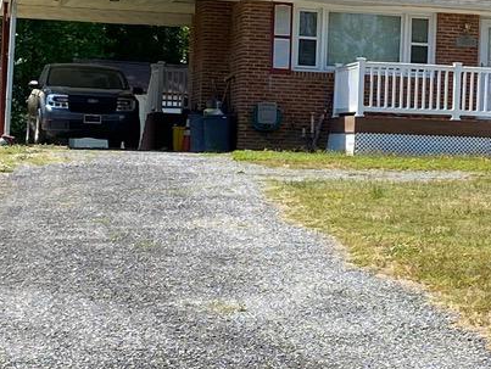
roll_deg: -2.5
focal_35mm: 132
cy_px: 150
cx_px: 558
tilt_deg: -0.8
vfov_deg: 11.2
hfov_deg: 14.5
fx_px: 1874
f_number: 1.8
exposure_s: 1/1961
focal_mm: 4.25
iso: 32
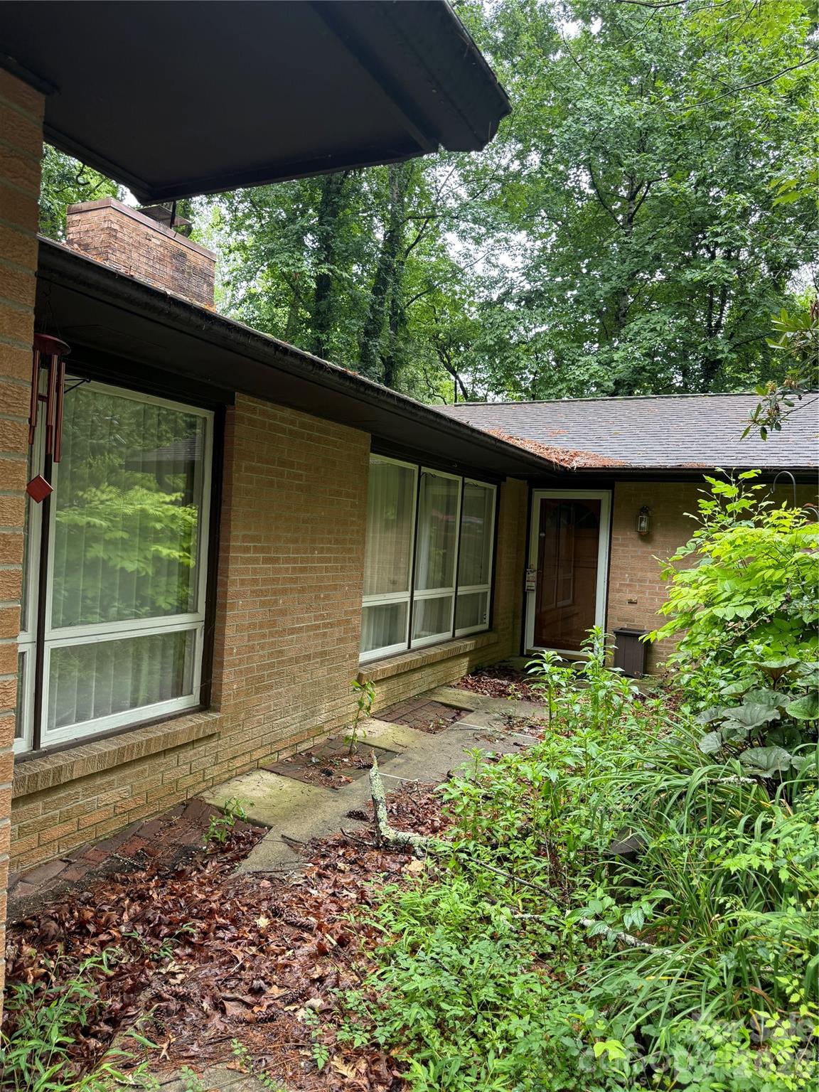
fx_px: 757
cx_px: 410
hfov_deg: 56.8
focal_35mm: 24
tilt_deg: +0.1
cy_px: 546
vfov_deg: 71.6
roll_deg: -3.6
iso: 100
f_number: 1.78
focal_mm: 6.76
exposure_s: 1/249
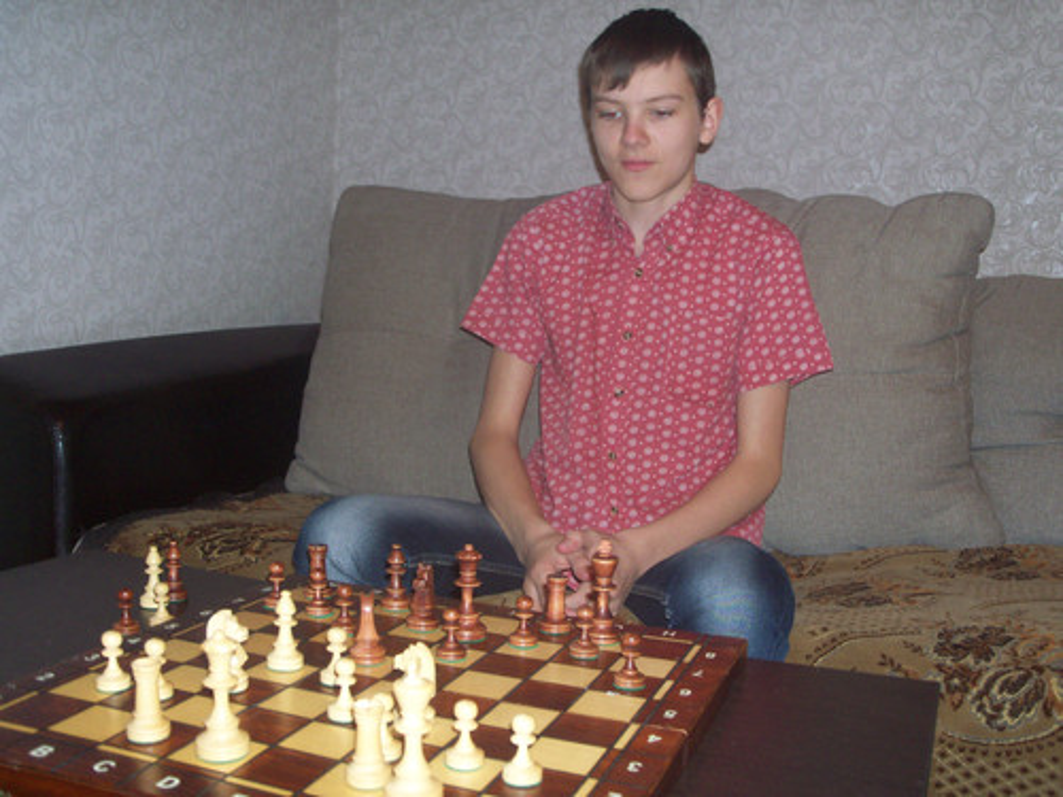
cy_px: 398
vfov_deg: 40.7
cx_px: 532
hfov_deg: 52.6
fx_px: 1075
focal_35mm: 35
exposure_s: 1/30
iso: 100
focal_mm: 6.3
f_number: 3
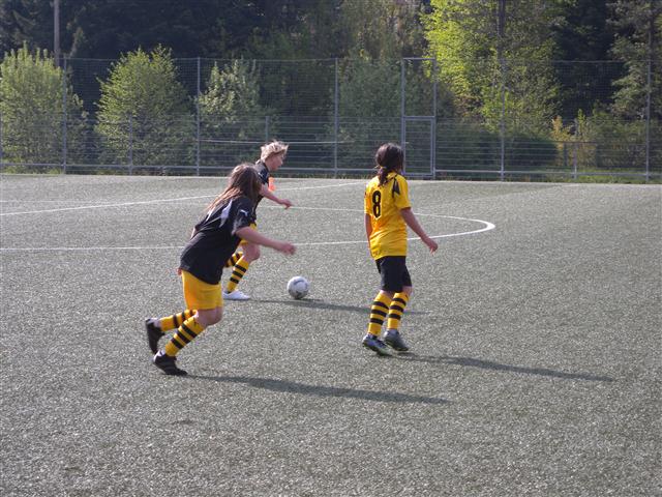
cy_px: 248
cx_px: 331
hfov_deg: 17.6
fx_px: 2142
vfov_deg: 13.2
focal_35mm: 112
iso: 64
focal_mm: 24
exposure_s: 1/165
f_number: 5.9
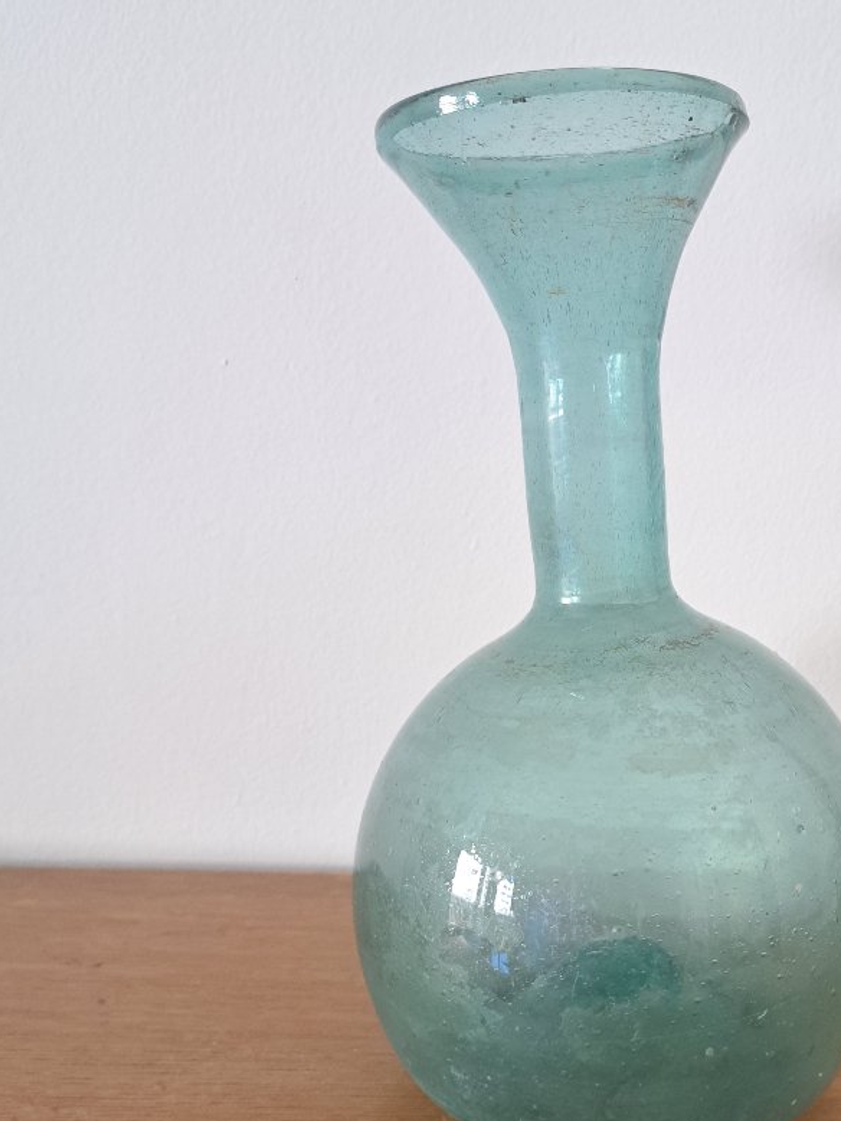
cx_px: 573
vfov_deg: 50.1
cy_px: 588
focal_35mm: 37
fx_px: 1198
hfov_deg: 38.2
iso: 125
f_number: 1.8
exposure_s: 1/50
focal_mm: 5.23
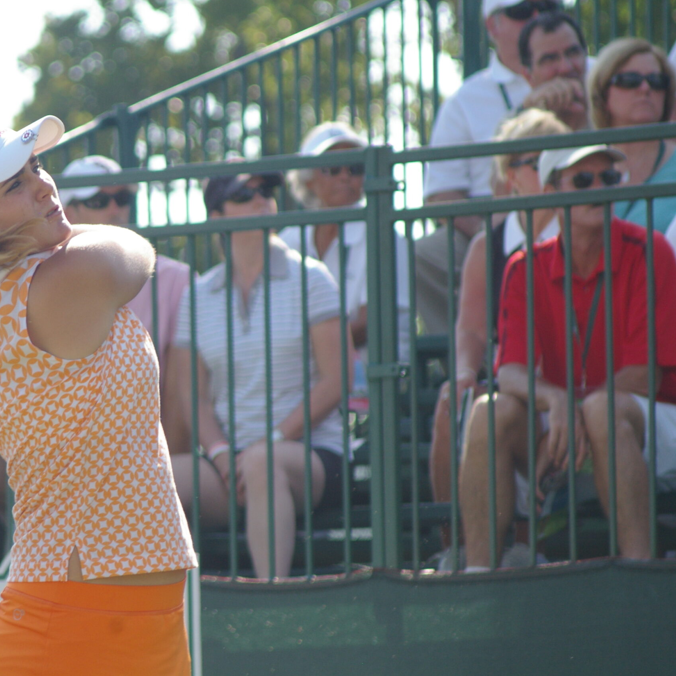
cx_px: 169
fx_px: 8064
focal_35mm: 365
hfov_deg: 4.8
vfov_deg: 4.8
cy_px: 339
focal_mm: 190
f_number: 8
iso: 400
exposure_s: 1/350
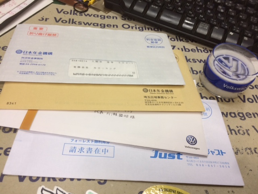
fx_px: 216
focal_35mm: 29
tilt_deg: -49.9
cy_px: 97
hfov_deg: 61.7
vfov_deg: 48.2
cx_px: 129
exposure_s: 1/33
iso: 50
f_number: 2.2
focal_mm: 4.15
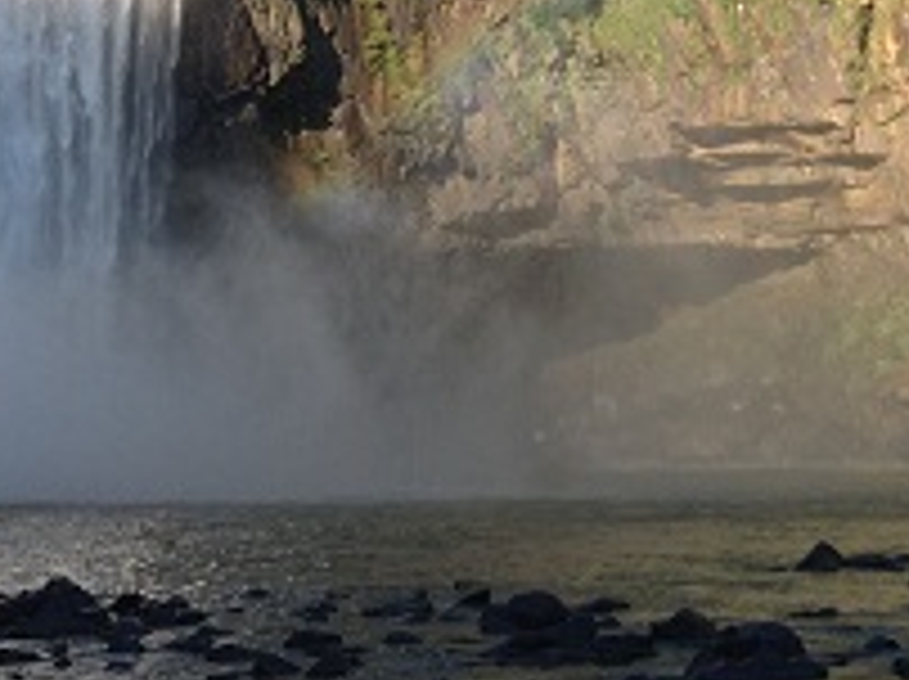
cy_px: -234
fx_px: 2728
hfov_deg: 18.9
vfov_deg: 13.6
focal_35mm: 104
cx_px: 567
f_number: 2.4
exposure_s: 1/541
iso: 50
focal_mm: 4.28
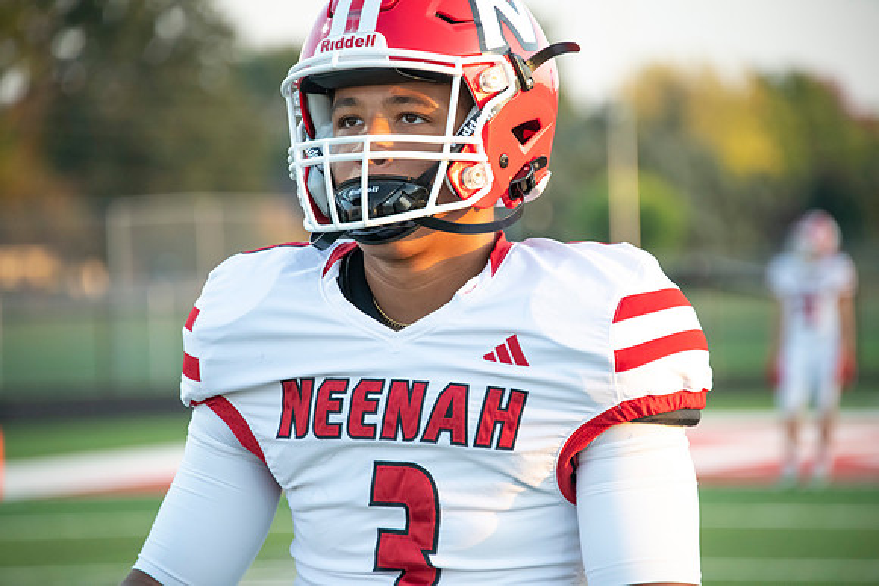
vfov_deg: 5.5
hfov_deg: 8.2
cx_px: 440
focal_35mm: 250
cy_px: 293
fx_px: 6105
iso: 2000
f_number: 5.6
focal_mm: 250
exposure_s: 1/800
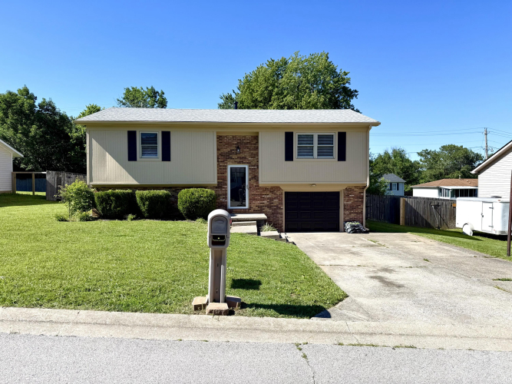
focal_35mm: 24
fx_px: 355
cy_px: 192
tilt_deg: +0.2
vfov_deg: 56.8
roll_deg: +0.4
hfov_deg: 71.6
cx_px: 256
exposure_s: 1/3953
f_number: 1.78
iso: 80
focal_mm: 6.76
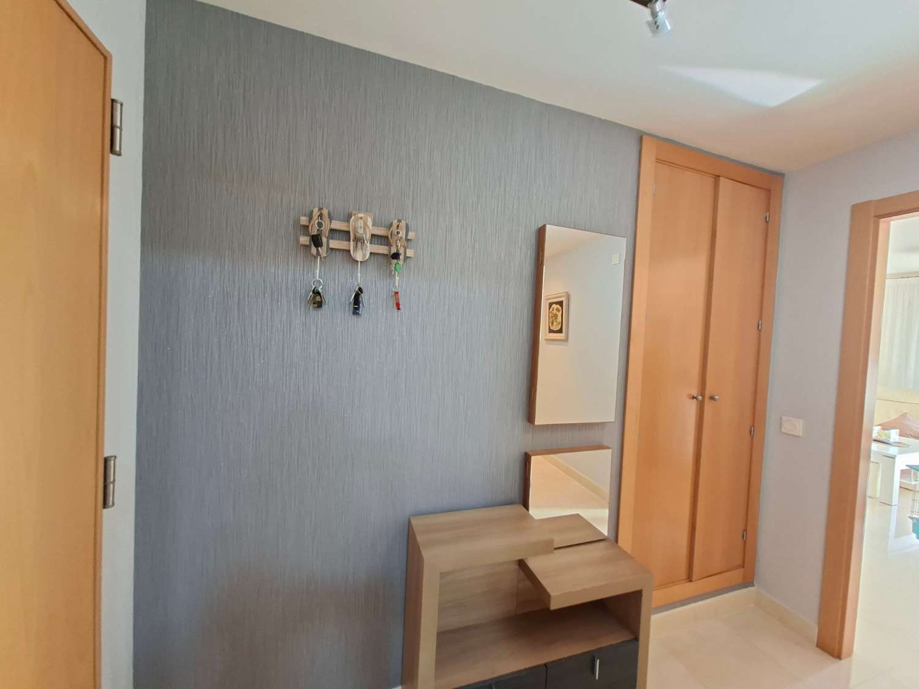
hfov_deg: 106.2
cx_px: 460
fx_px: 345
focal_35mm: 13
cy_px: 344
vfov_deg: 89.9
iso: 200
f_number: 2.2
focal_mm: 1.74
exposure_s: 1/24
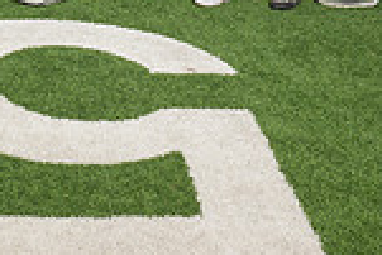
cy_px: -166
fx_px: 1041
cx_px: -175
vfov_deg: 13.0
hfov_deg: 18.6
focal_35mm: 98
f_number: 8
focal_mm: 24
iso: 160
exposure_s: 1/200
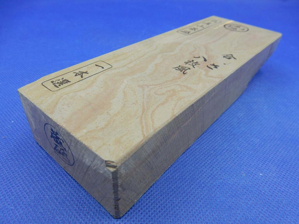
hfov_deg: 69.4
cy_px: 112
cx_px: 150
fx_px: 216
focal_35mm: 25
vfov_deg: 54.9
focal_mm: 4.5
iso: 125
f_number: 3.7
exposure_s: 1/80
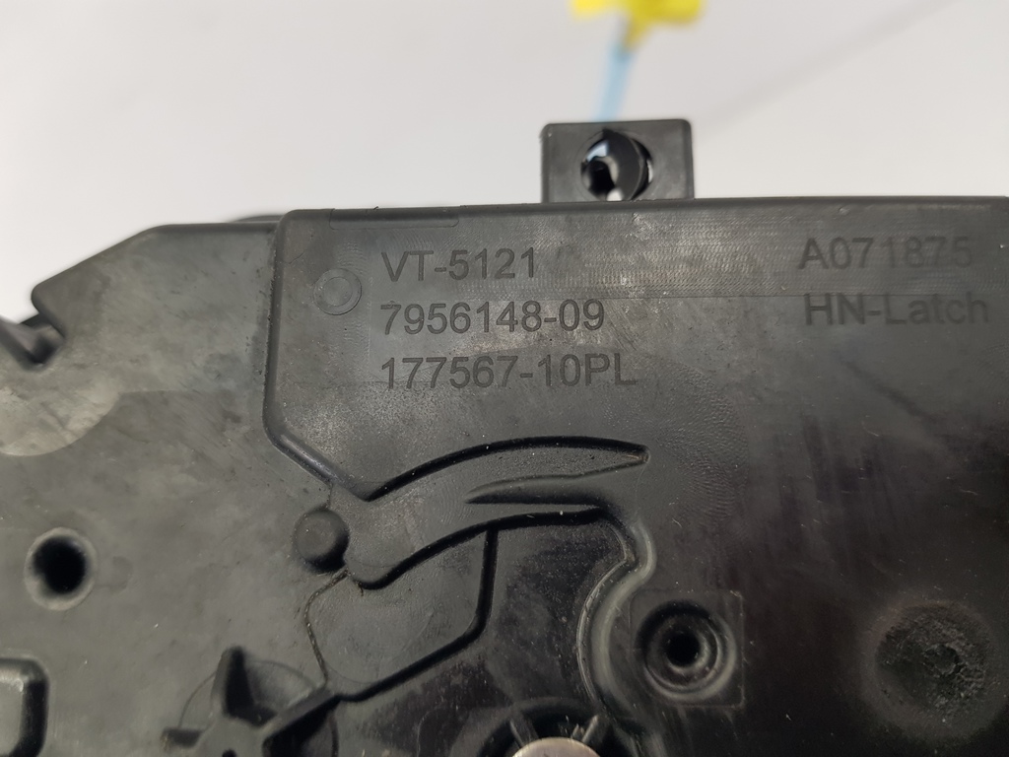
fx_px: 758
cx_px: 504
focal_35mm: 26
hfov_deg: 67.3
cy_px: 378
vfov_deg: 53.1
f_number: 1.7
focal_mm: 4.2
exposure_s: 1/100
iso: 80
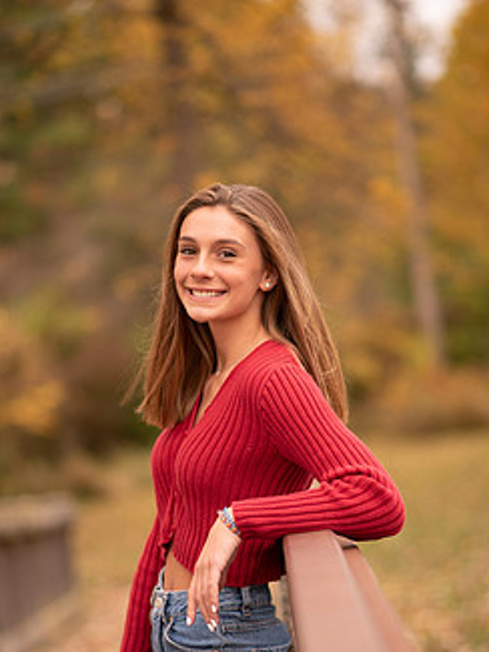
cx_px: 242
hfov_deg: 13.1
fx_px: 2127
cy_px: 421
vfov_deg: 17.4
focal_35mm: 113
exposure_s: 1/500
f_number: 1.8
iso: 100
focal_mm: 85
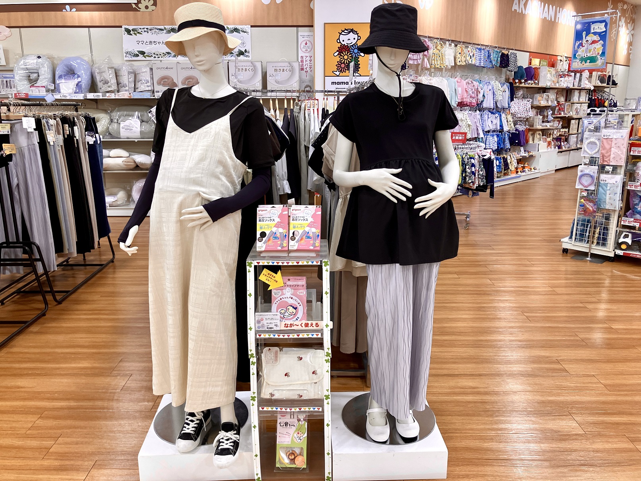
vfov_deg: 49.8
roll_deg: +0.6
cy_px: 240
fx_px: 519
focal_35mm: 28
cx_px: 320
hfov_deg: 63.4
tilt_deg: -14.3
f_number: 1.8
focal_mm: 3.99
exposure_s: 1/120
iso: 80
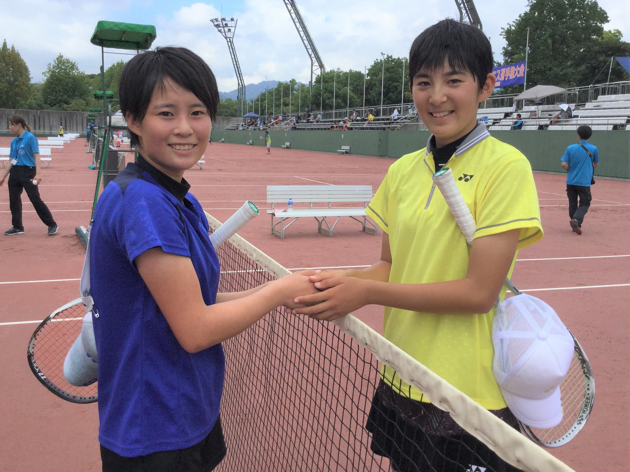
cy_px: 236
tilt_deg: -7.5
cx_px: 315
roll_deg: -1.8
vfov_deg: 45.4
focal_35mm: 31
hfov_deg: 58.4
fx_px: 564
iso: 25
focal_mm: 3.3
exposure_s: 1/1199
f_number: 2.4
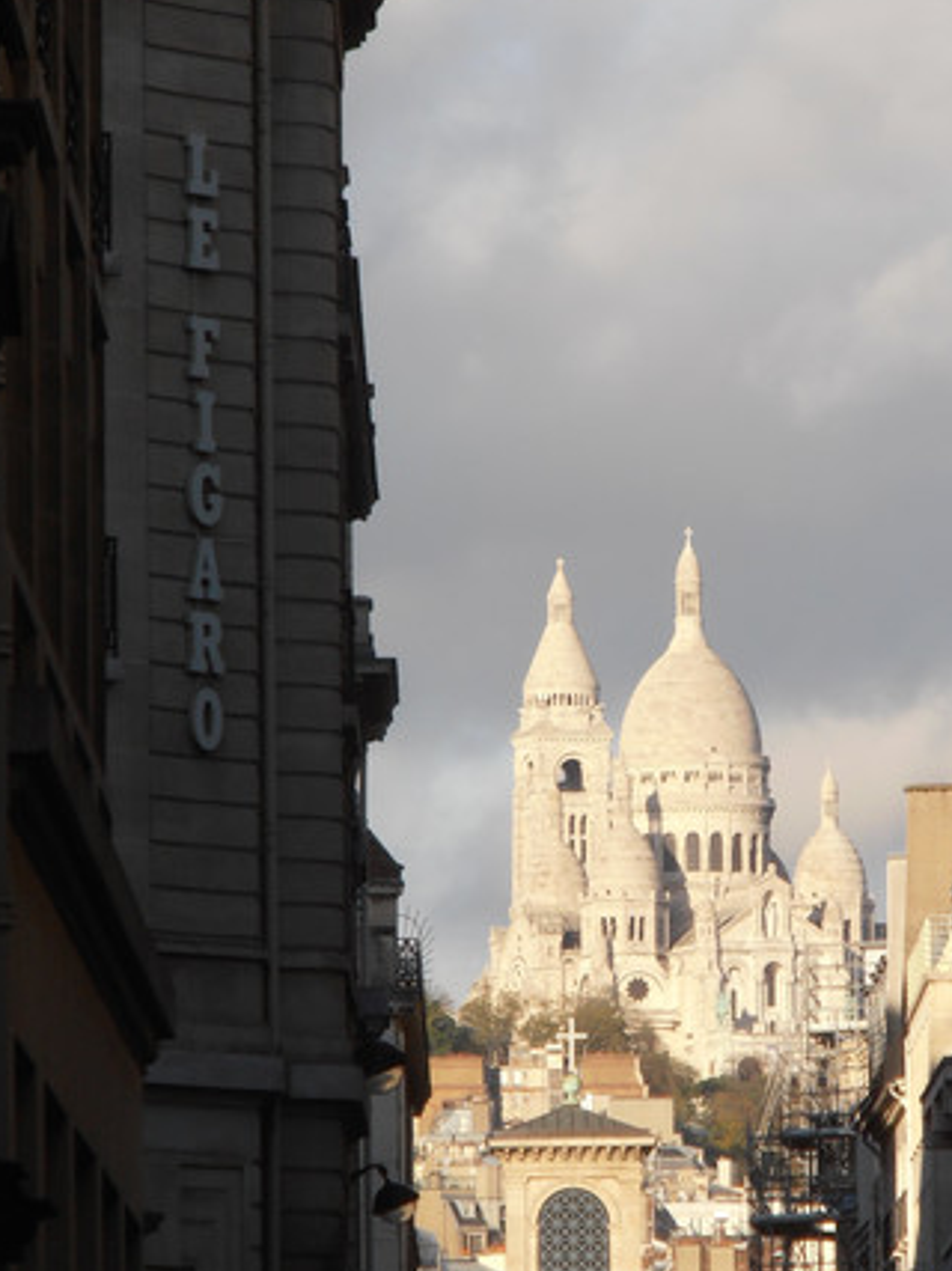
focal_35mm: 360
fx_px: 13207
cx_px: 601
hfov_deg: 4.1
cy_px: 765
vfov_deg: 5.5
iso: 80
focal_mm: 42.54
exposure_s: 1/320
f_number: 5.7
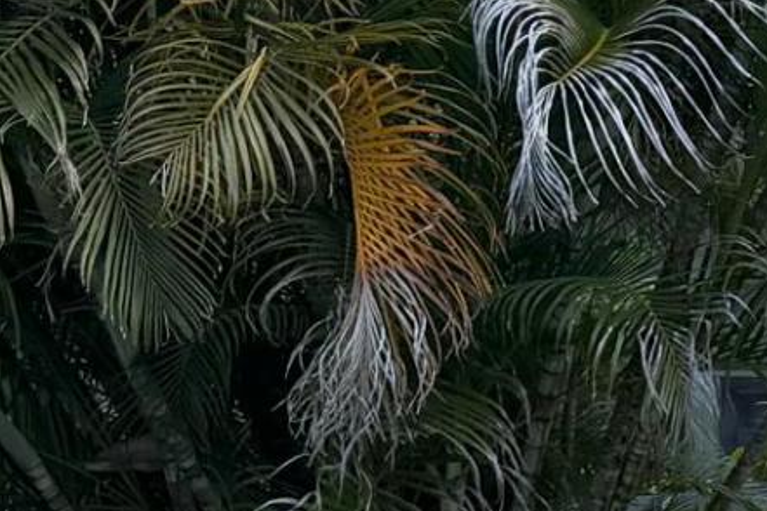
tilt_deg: +1.9
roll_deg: +0.2
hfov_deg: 10.8
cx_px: 1835
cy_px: 454
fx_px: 3473
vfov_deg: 8.4
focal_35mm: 163
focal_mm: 6.76
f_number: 1.78
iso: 100
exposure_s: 1/1901
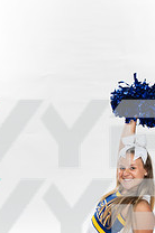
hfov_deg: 15.0
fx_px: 590
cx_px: 99
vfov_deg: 21.8
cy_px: 214
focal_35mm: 91
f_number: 7.1
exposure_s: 1/320
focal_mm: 42
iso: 800
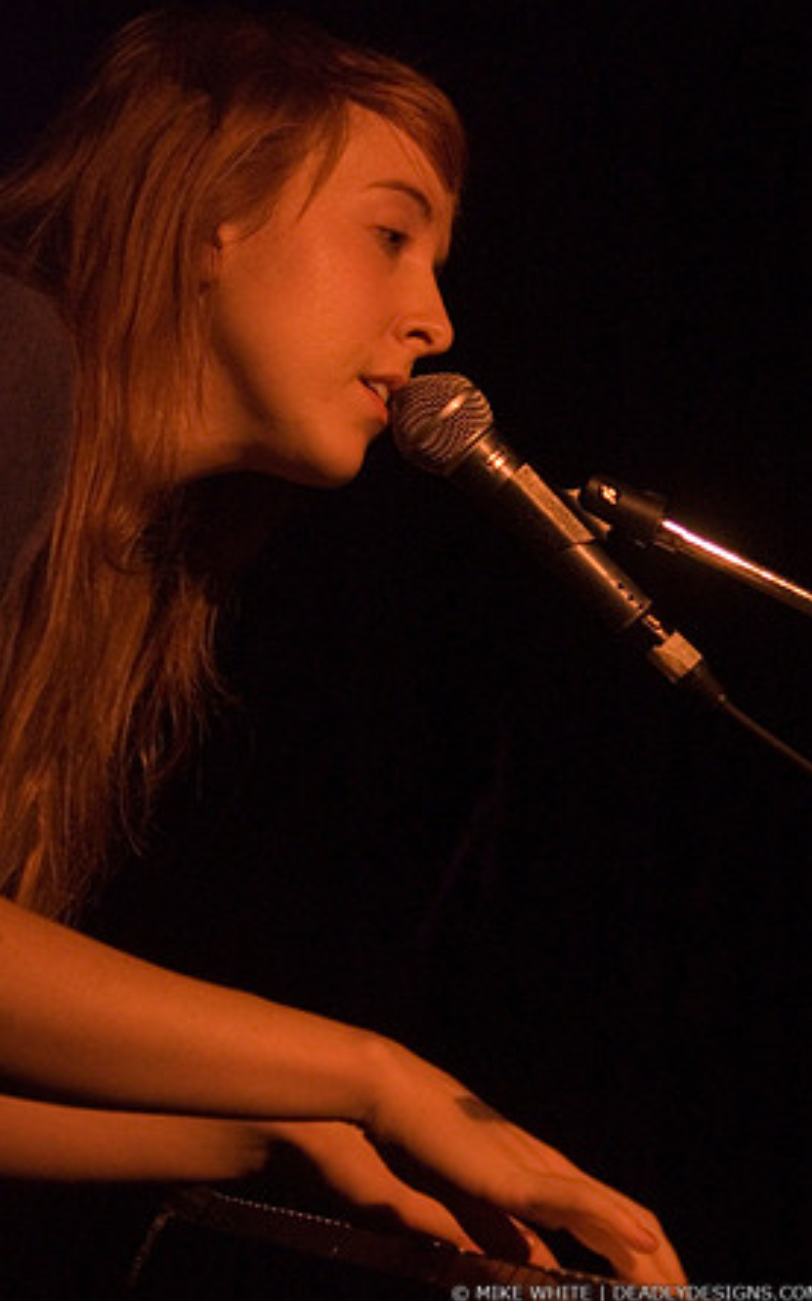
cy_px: 648
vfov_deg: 21.6
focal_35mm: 96
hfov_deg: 13.6
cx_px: 391
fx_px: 3404
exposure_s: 1/25
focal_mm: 62
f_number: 5
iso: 1600
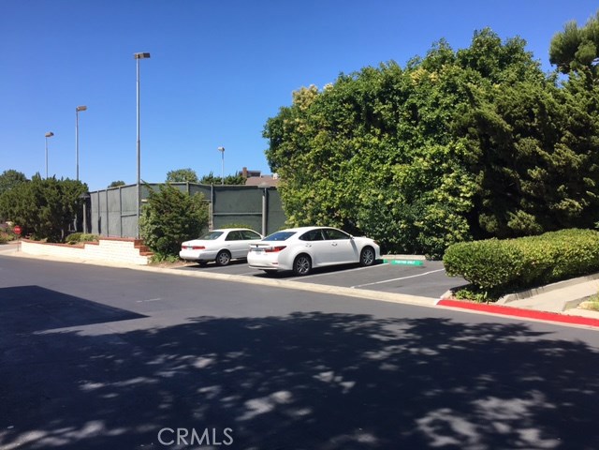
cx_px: 300
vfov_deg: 48.2
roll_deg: +1.1
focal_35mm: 29
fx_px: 502
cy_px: 225
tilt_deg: +1.5
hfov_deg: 61.7
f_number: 2.2
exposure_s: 1/1083
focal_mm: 4.15
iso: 25
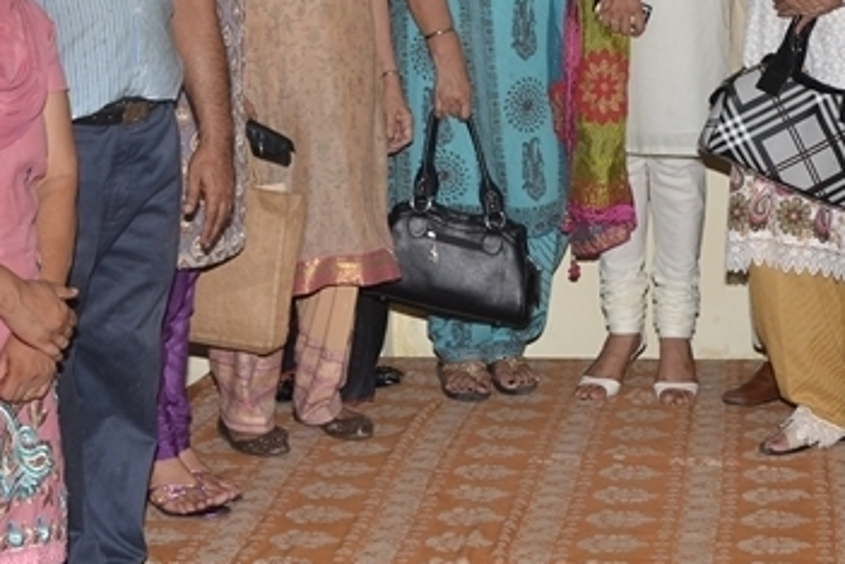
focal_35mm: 89
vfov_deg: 15.1
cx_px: 619
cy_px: 30
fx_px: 2089
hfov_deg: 22.7
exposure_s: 1/125
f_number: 5.6
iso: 400
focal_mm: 26
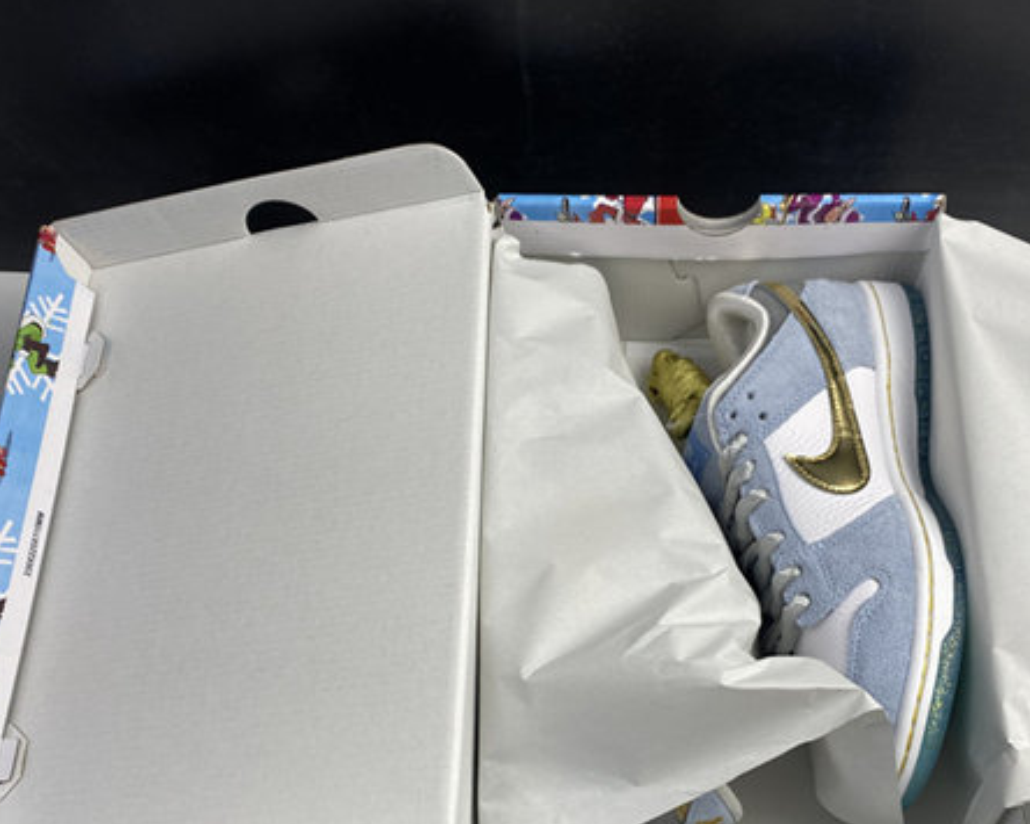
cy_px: 579
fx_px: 1219
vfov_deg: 36.7
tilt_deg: -61.4
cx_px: 626
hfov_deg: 45.5
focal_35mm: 40
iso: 32
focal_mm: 4.25
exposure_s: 1/122
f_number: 1.8
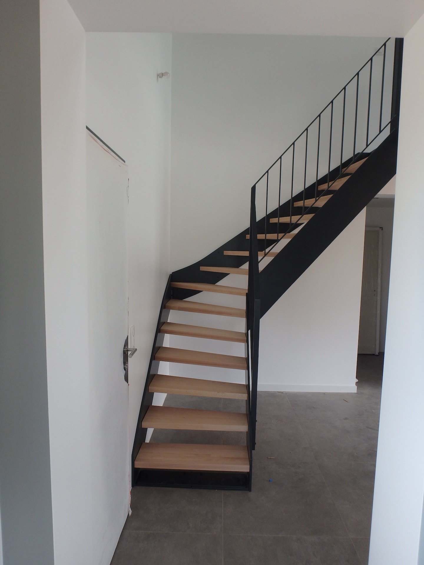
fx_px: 343
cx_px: 212
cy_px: 282
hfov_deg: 63.4
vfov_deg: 79.0
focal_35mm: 21
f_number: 3.5
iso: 160
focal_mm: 3.7
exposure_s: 1/60
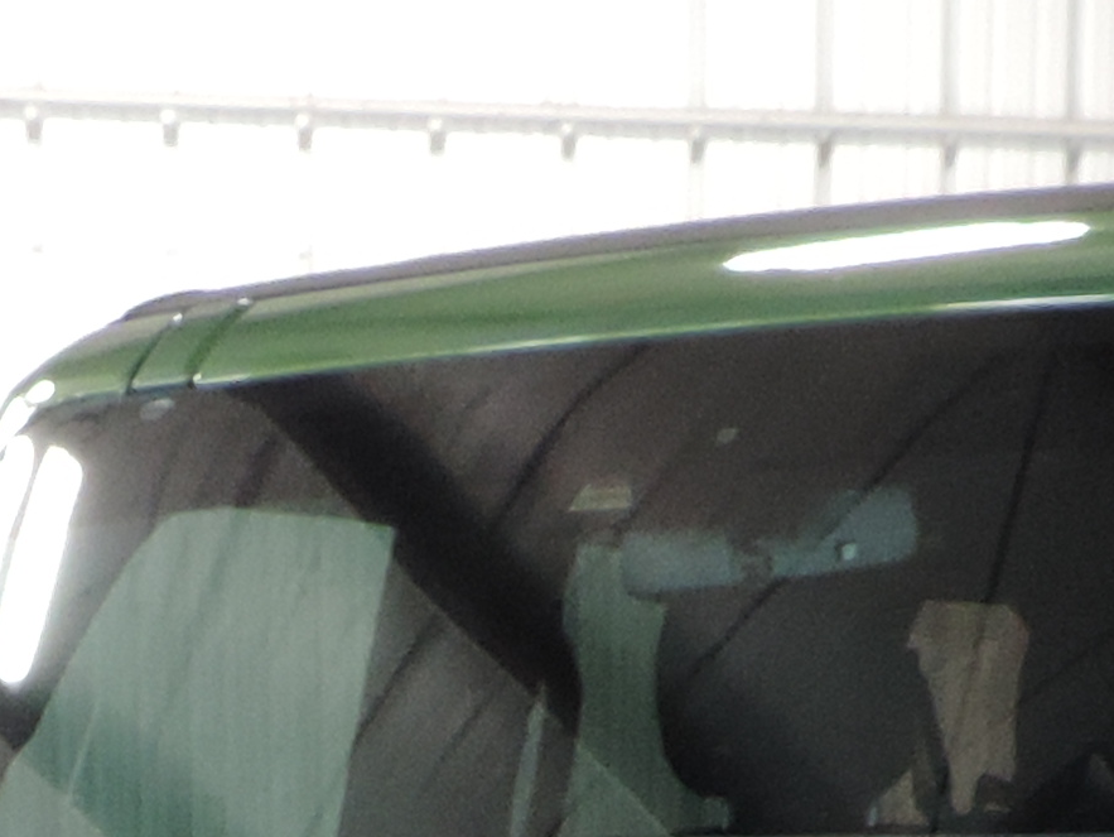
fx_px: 4282
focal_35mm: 133
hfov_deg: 14.8
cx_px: 351
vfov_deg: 10.0
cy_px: 1903
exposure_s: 1/30
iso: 280
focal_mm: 4.3
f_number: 3
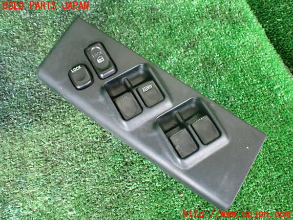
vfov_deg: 46.8
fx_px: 254
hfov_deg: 60.0
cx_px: 146
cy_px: 110
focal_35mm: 30
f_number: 2.3
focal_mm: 5.4
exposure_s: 1/100
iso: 800
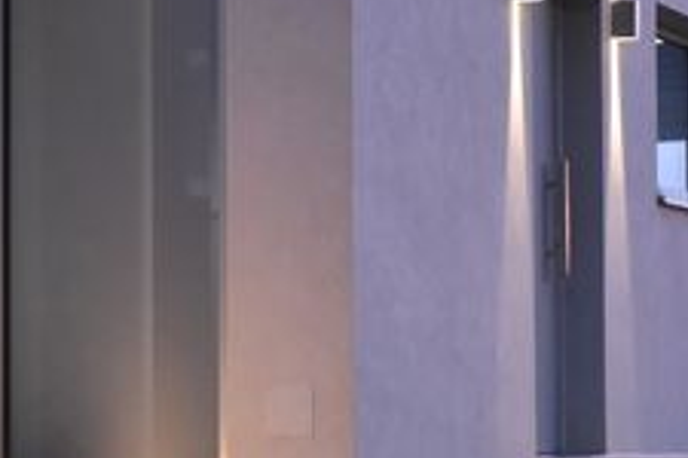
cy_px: 227
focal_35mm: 155
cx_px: 664
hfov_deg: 13.1
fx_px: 2958
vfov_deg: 8.9
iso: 1600
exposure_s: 1/6
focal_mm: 29
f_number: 4.2
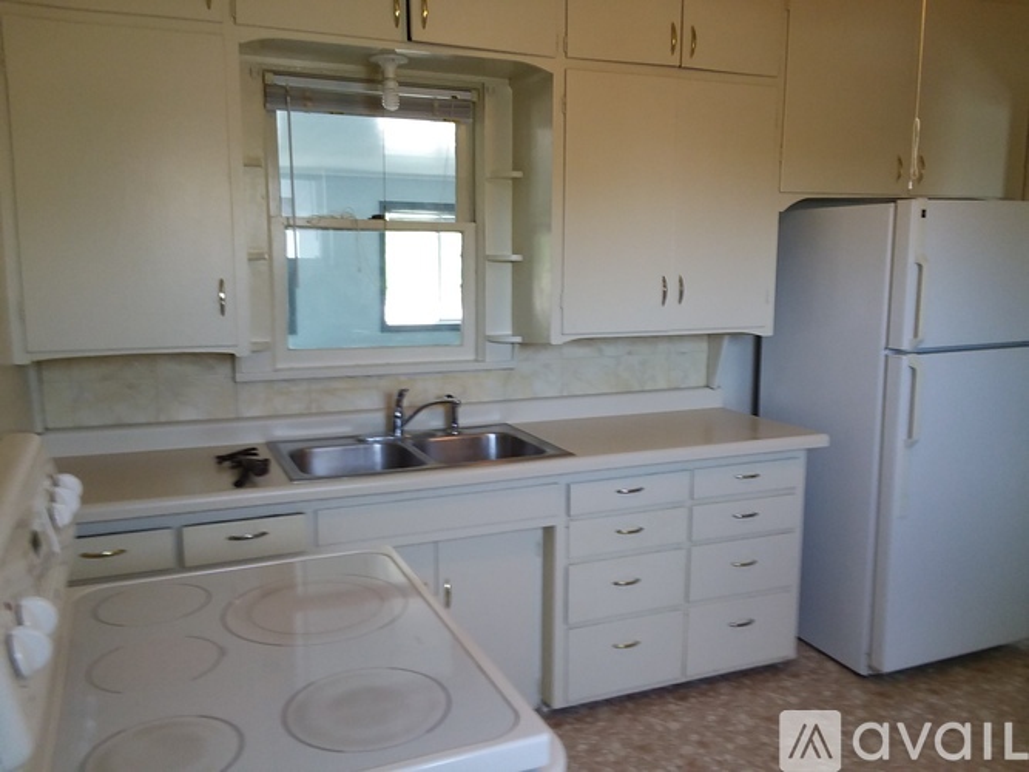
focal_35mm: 29
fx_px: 862
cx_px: 514
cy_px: 386
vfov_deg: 48.2
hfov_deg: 61.7
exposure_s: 1/30
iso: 40
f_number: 1.9
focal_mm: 2.47
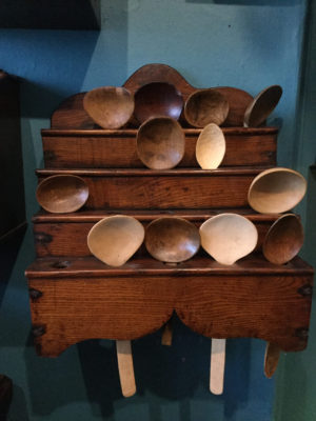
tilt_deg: -8.0
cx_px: 158
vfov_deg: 58.4
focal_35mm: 31
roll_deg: -1.1
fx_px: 377
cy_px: 210
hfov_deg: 45.4
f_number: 2.4
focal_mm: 3.3
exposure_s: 1/25
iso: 250
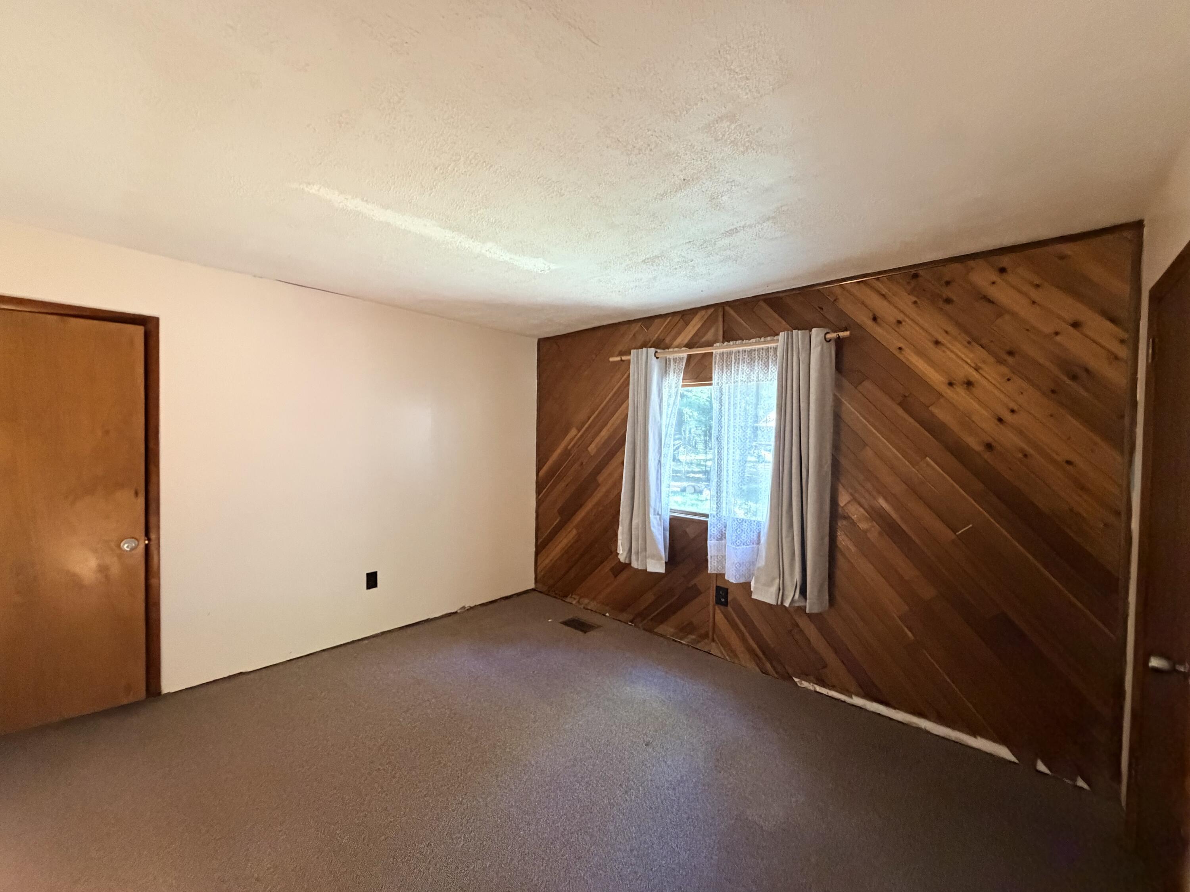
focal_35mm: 14
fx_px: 481
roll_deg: -0.5
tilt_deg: -2.6
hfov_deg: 102.1
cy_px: 446
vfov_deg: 85.7
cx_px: 595
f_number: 2.2
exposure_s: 1/60
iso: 800
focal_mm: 2.22
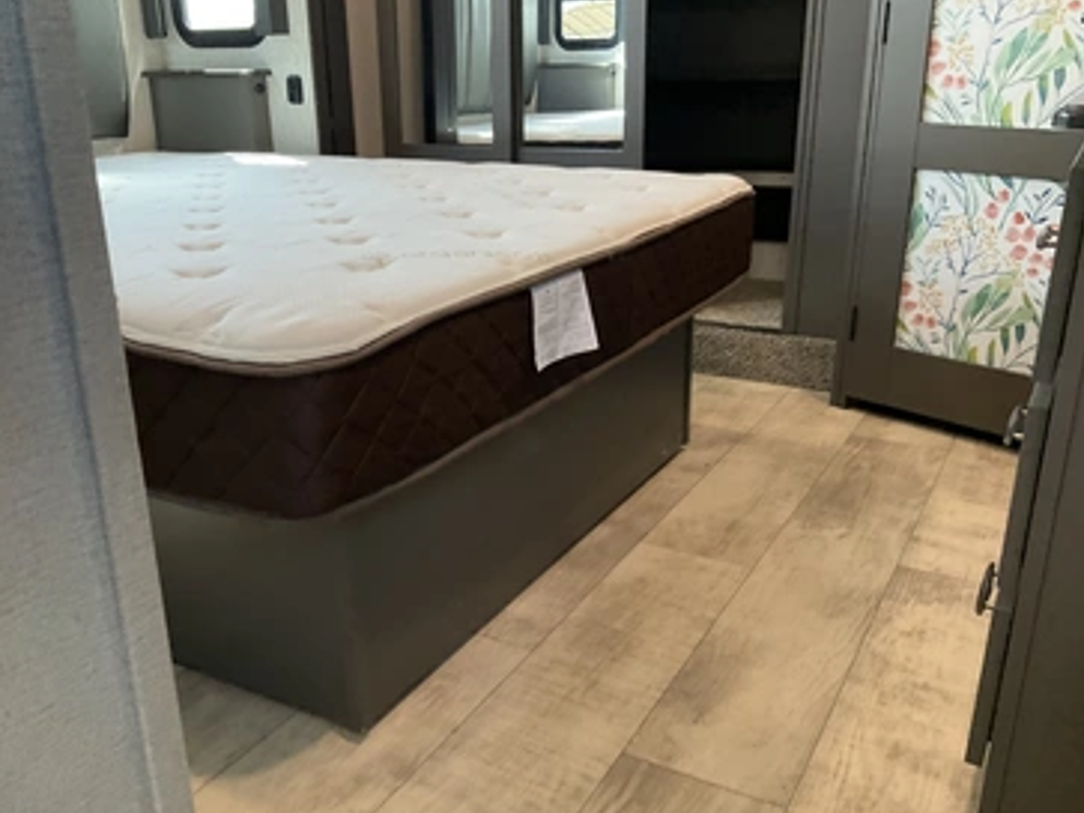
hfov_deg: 56.8
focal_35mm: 32
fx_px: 1002
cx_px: 538
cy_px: 433
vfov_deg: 44.1
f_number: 1.8
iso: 200
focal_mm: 3
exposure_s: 1/60
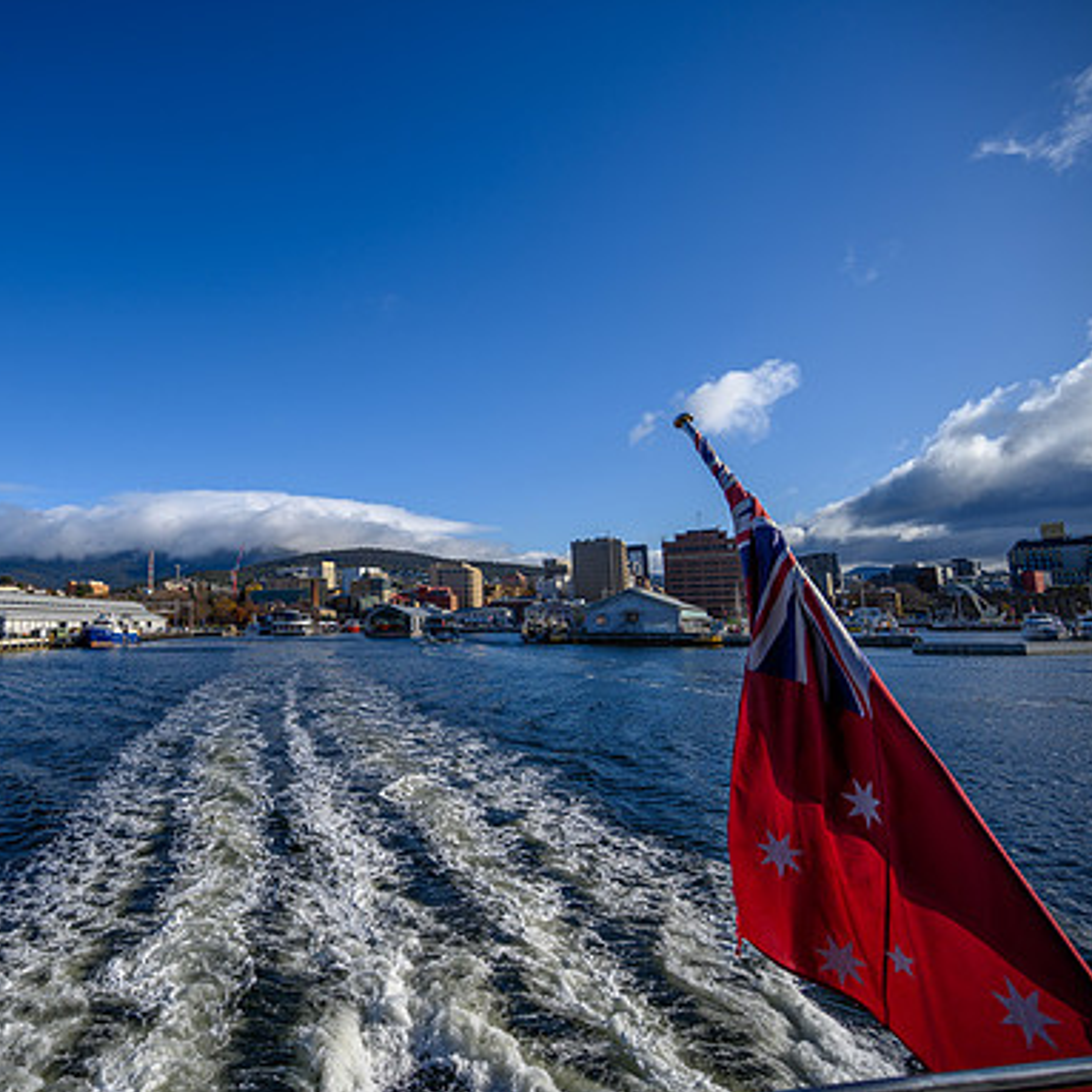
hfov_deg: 76.9
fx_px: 642
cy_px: 546
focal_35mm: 18
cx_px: 325
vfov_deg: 80.7
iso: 64
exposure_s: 1/1250
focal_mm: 14
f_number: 4
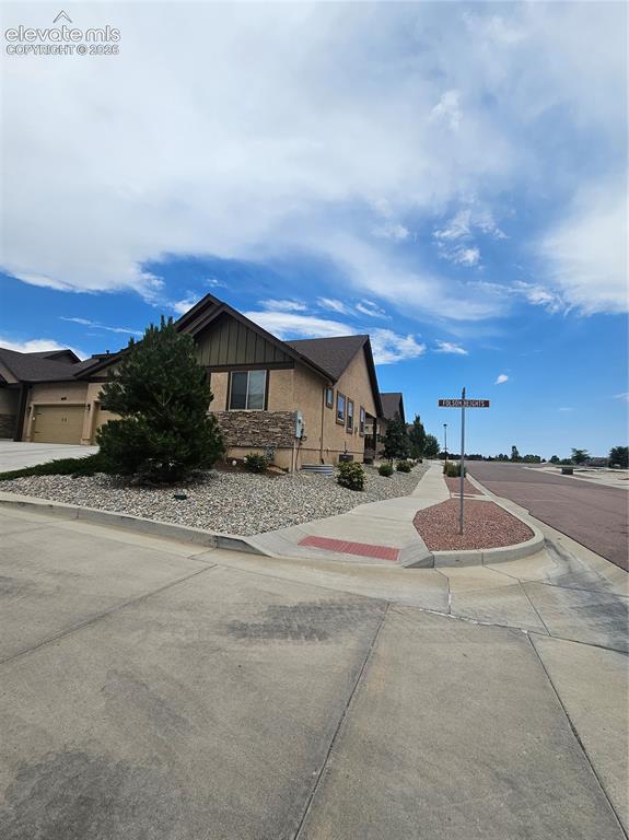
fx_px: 315
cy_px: 420
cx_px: 314
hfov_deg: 89.9
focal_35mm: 13
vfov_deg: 106.2
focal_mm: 2.2
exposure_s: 1/4021
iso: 50
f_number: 2.2
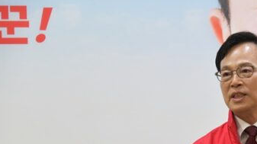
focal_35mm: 223
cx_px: 240
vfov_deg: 5.4
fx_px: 1519
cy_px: 155
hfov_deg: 9.6
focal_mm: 112
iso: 1600
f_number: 5.3
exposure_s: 1/320
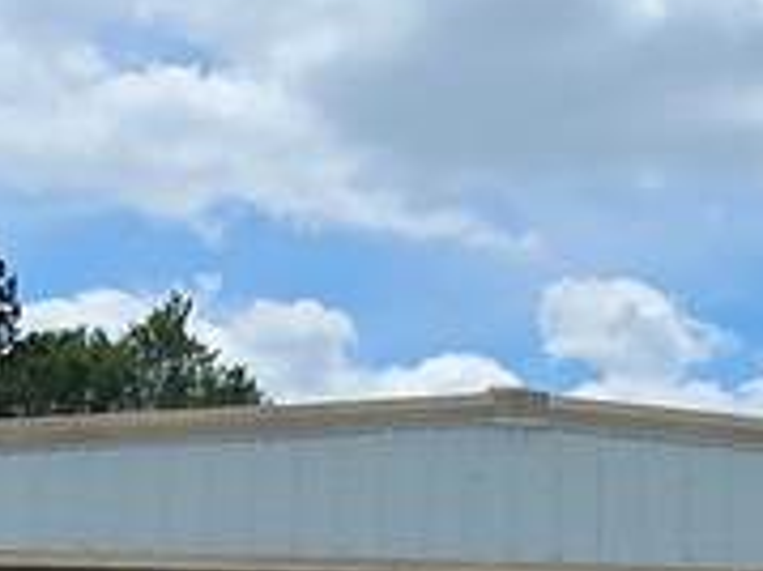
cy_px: 835
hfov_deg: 21.0
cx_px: 529
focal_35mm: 93
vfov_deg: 14.8
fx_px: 2049
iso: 50
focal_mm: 2.2
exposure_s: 1/3540
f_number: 2.2
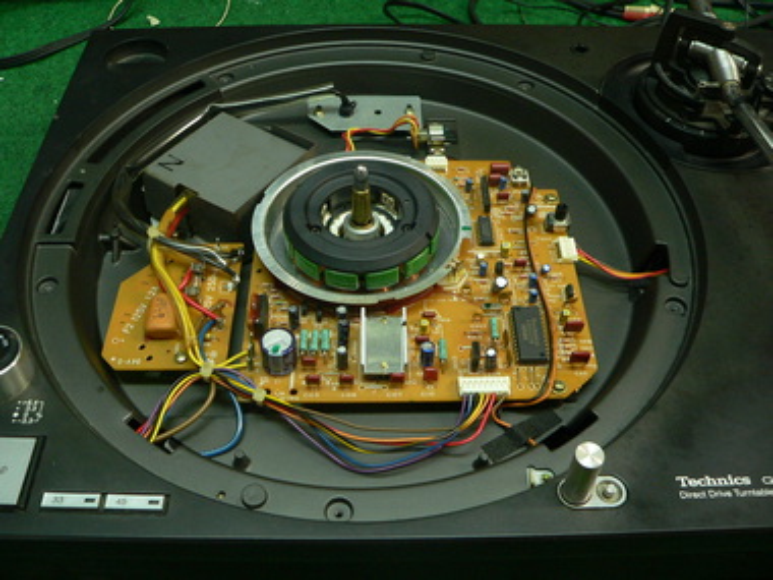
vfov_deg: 39.7
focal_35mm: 36
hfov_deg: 51.4
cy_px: 290
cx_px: 386
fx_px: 804
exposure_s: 1/15
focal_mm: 6
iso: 200
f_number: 2.8
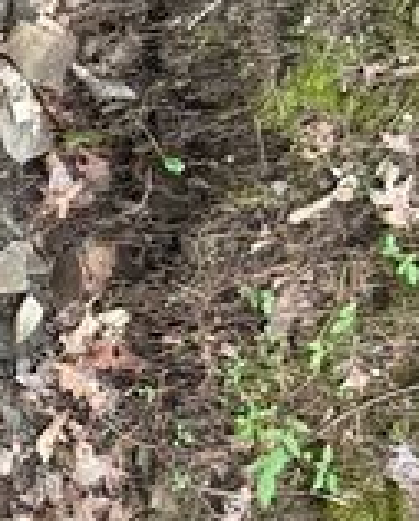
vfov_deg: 22.2
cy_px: 129
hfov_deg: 16.5
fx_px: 1314
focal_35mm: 85
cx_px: -216
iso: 500
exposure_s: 1/60
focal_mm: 6.76
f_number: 1.78
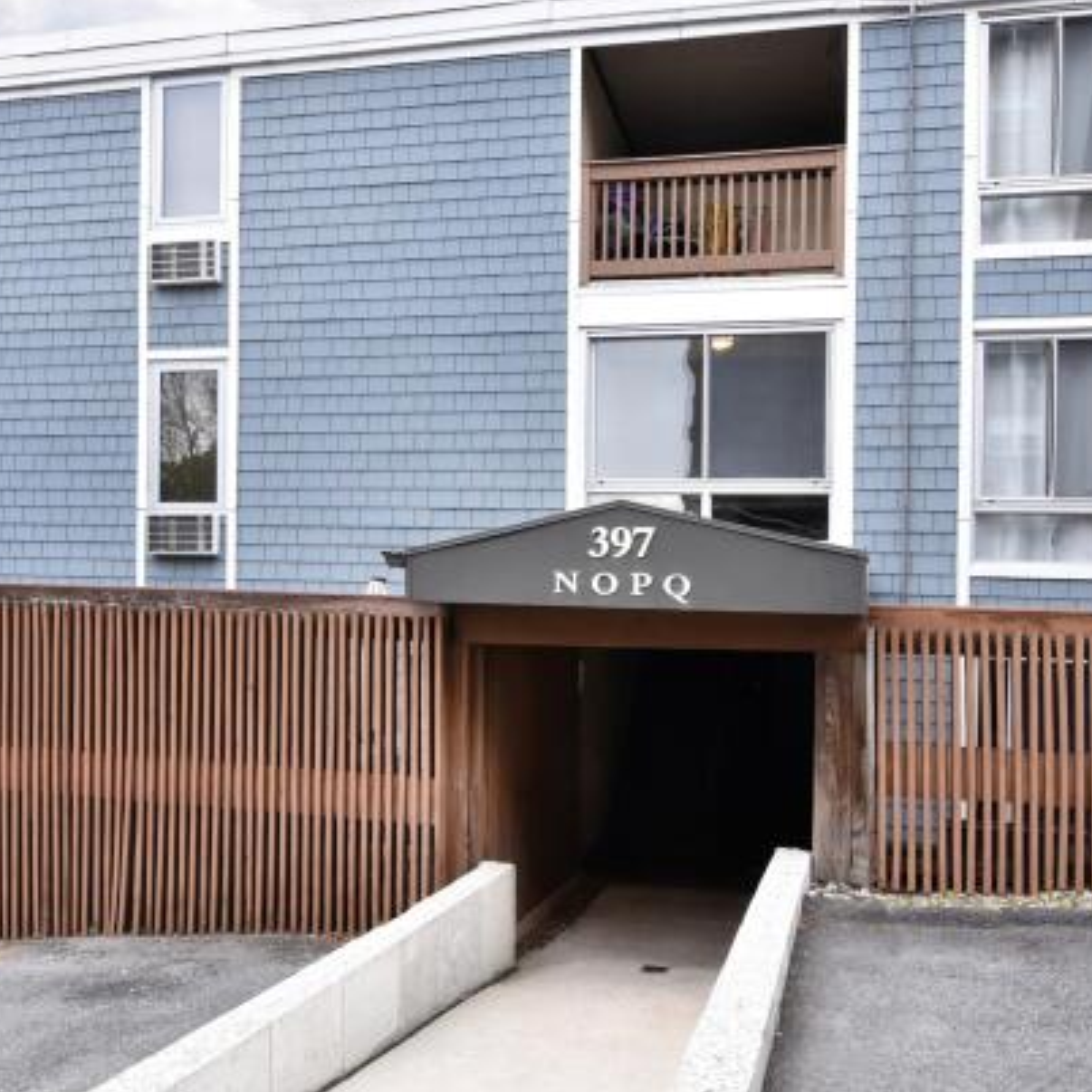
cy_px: 465
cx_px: 543
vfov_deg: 50.9
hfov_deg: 51.1
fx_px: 1142
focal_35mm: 32
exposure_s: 1/60
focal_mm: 14
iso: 640
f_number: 11
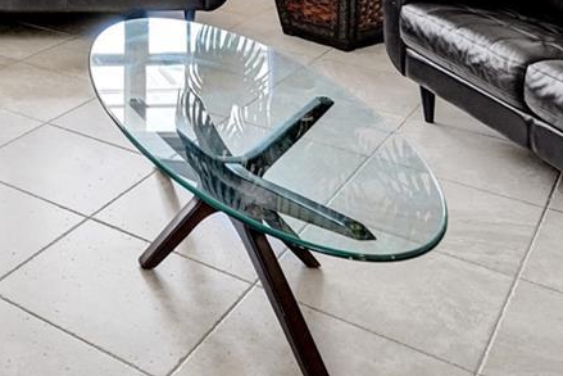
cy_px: -247
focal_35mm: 51
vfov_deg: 20.8
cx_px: -106
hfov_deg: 32.4
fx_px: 798
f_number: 2.8
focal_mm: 14
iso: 1250
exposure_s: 1/320
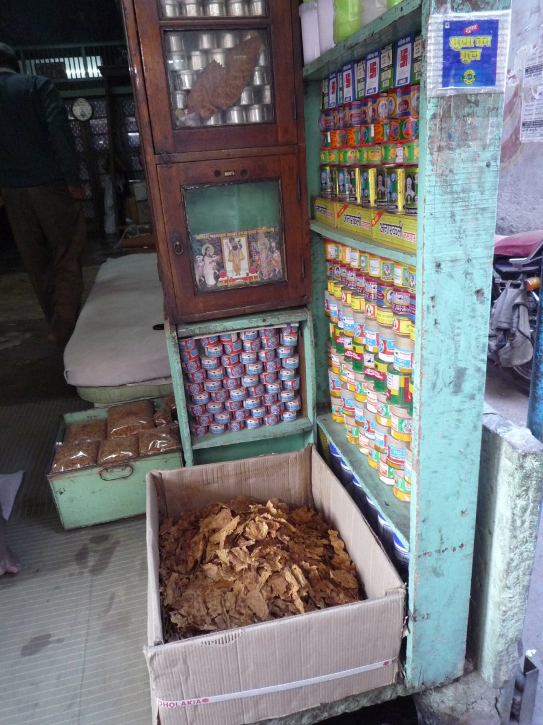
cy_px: 362
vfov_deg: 69.4
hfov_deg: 54.9
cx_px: 272
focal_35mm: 25
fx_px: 523
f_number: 2.8
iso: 400
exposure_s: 1/25
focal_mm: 4.4
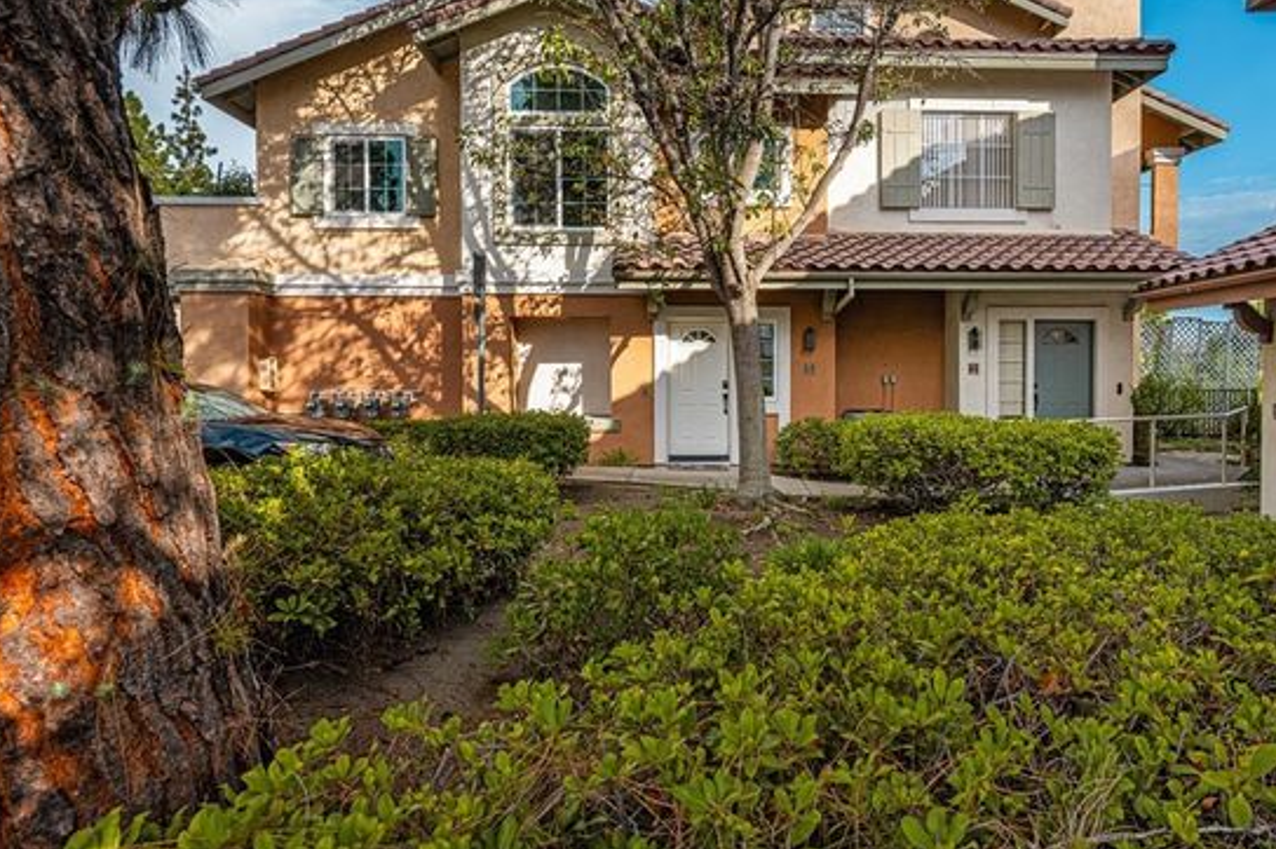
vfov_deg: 61.7
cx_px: 715
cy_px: 375
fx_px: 708
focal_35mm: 20
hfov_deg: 83.6
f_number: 6.3
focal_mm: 17
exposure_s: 1/400
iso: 80
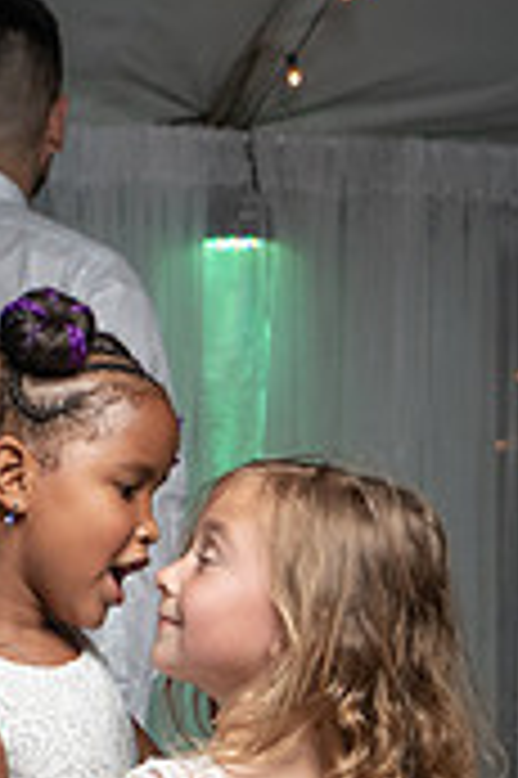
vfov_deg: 14.4
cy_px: 907
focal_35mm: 139
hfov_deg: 9.7
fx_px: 3006
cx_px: -121
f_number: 5.6
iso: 1600
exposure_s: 1/200
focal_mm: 35
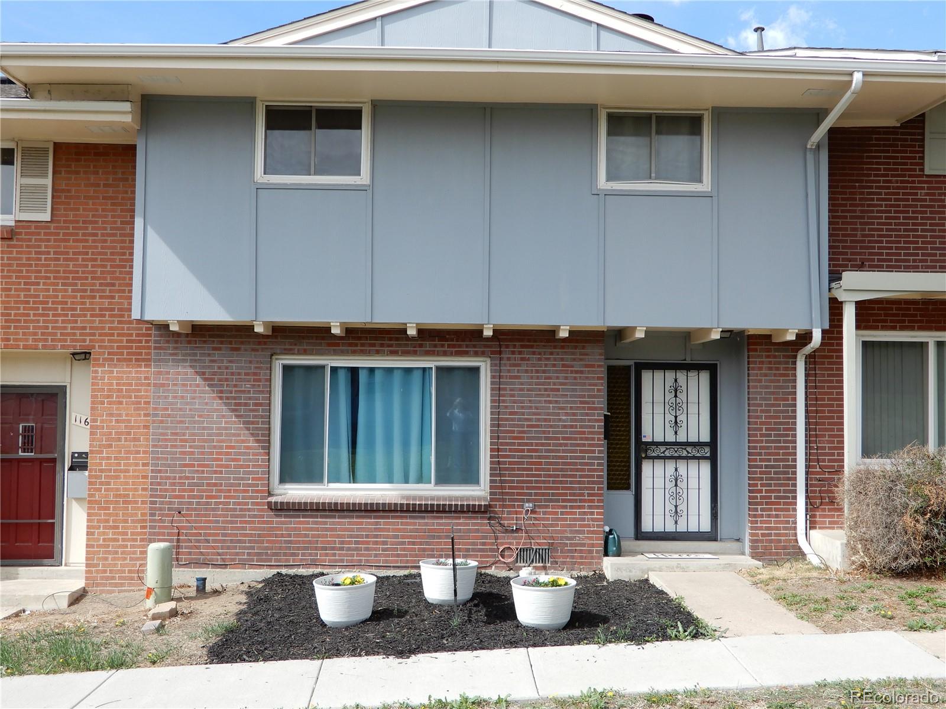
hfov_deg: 49.0
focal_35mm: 38
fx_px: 1038
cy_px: 354
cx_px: 473
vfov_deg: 37.7
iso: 80
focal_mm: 6.8
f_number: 4
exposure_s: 1/400
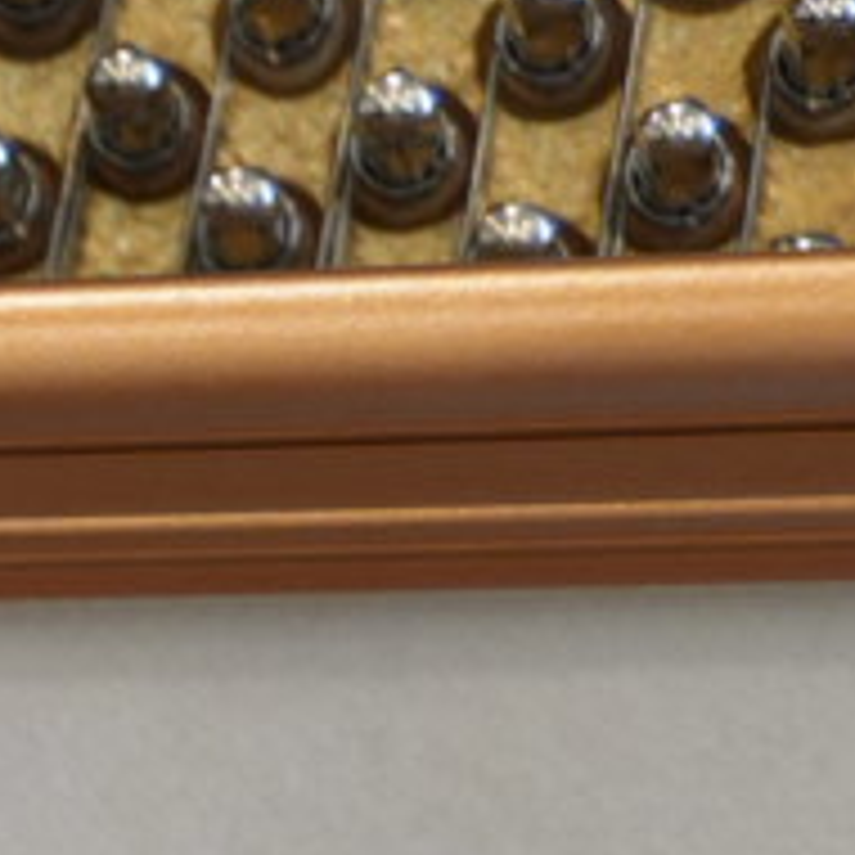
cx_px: -1917
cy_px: 1822
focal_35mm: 217
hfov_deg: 7.0
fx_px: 6064
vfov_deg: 7.7
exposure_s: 1/40
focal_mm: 20
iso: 250
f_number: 2.8
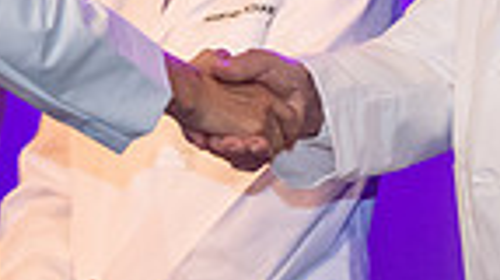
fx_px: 5190
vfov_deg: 3.1
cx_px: 622
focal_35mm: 392
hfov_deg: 5.5
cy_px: -79
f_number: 3.2
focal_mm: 92
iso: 2500
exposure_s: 1/200
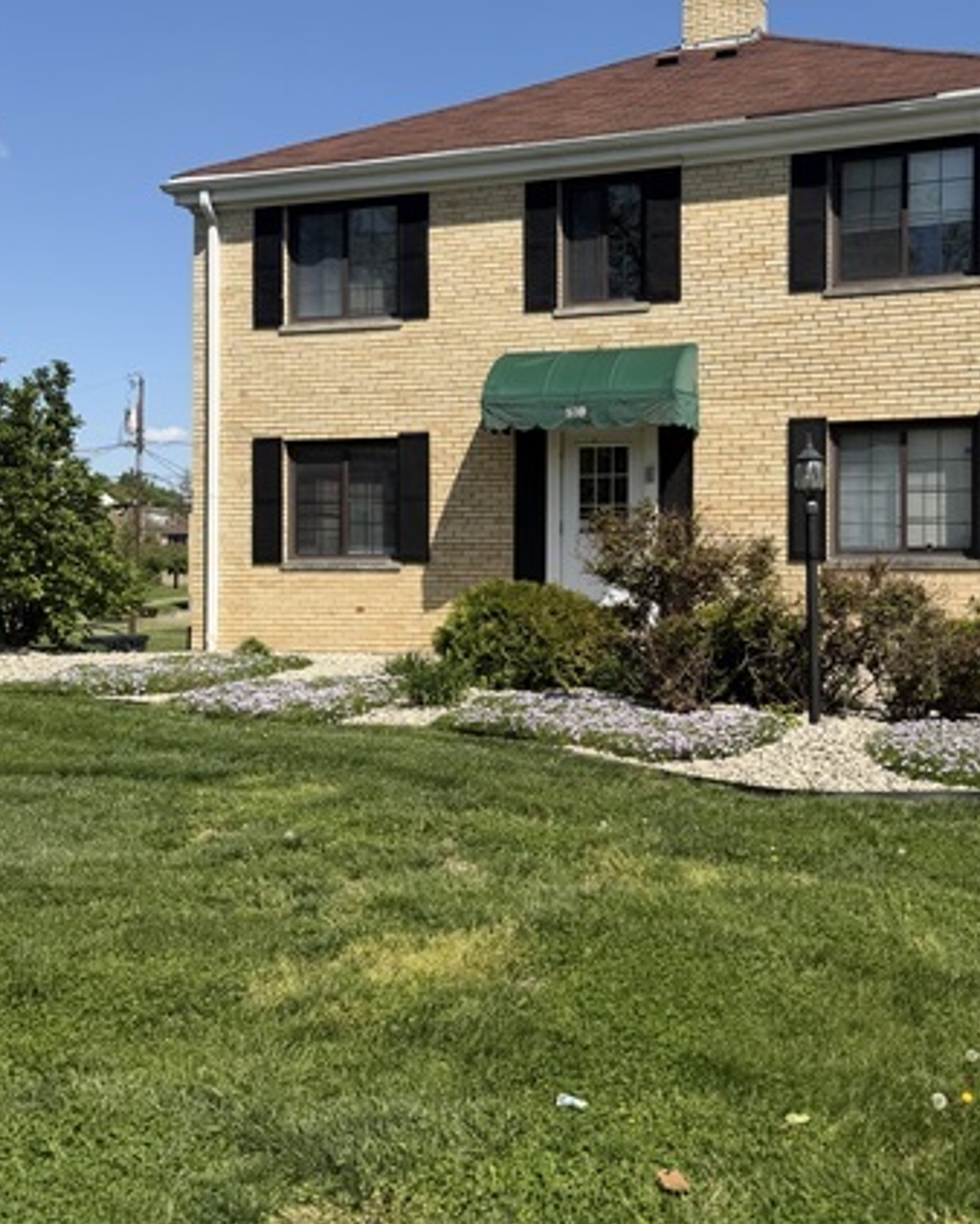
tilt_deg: -0.2
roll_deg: +0.0
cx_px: 661
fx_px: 1340
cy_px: 541
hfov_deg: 39.6
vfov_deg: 49.0
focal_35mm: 37
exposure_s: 1/4975
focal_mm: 6.76
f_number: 1.78
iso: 80
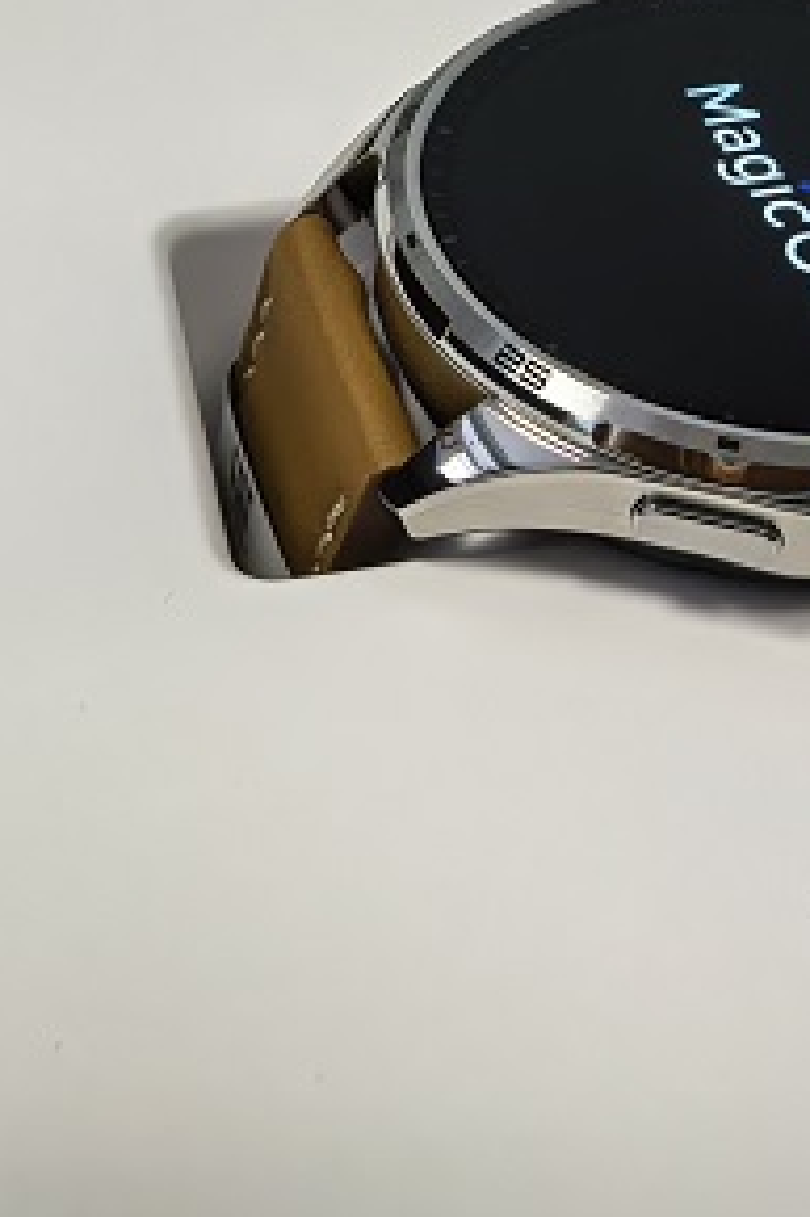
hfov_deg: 22.0
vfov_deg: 35.2
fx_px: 1892
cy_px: 367
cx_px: 1024
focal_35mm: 56
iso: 200
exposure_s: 1/50
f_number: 2.2
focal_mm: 1.95
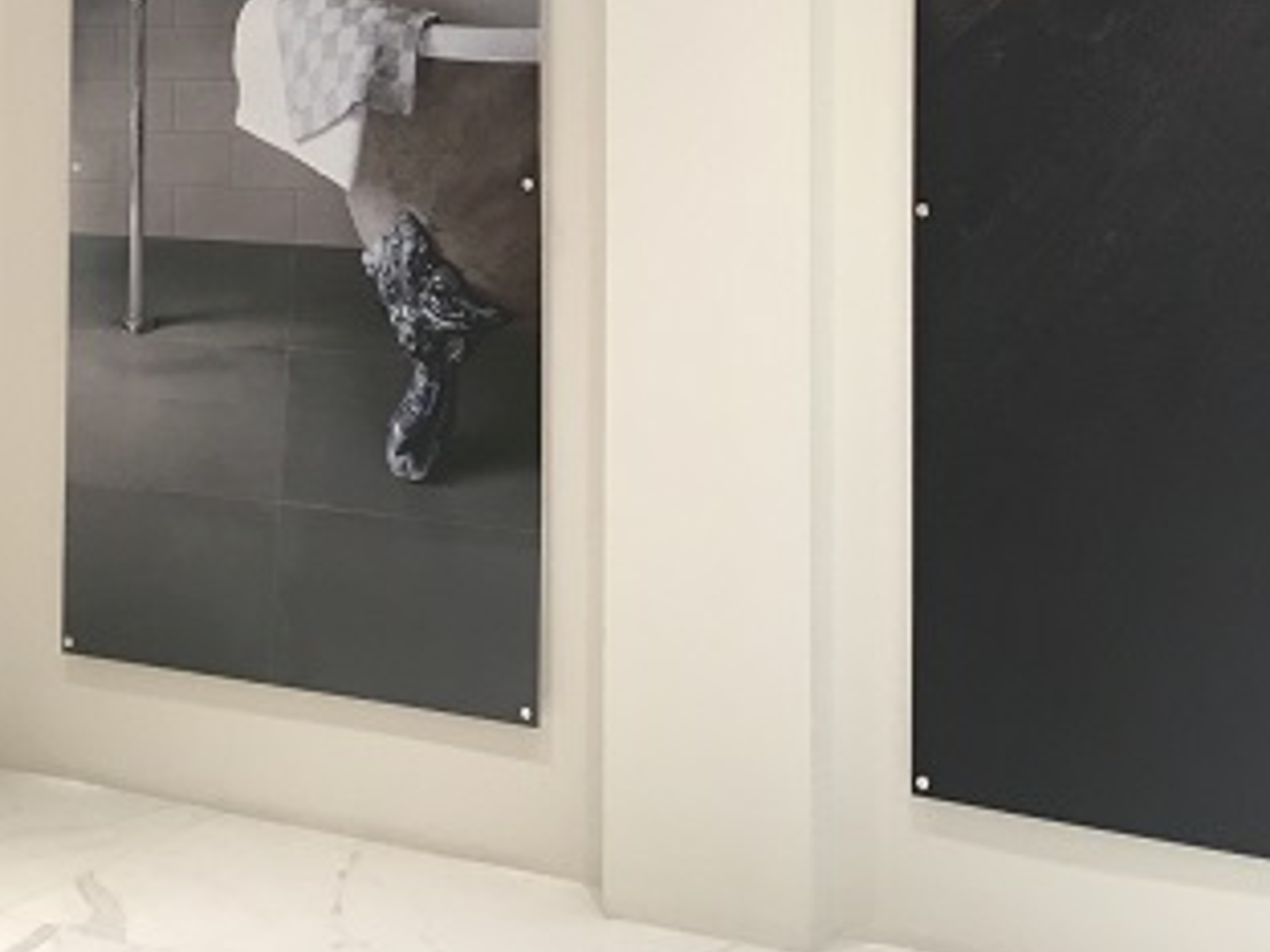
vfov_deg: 21.6
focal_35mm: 65
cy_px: -63
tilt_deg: -0.8
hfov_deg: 29.6
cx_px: 834
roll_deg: -0.1
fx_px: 2385
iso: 40
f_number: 2.2
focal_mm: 4.15
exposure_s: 1/30
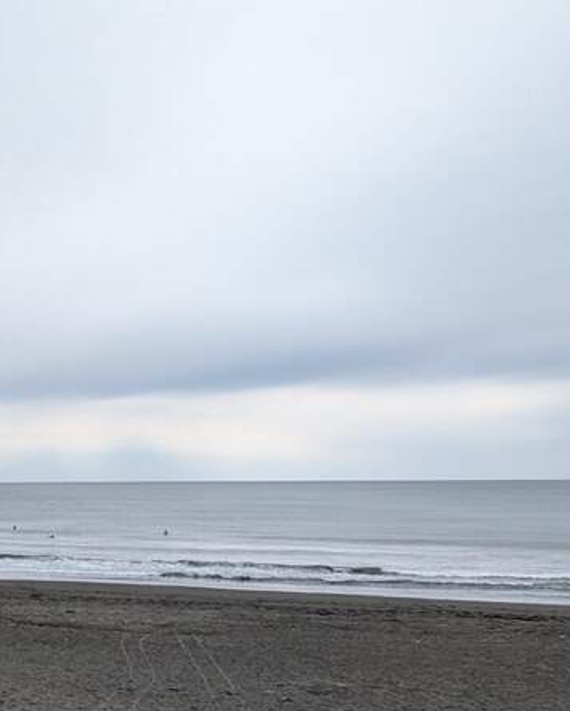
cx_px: -117
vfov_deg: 48.0
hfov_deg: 32.9
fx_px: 779
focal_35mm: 37
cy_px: 490
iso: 57
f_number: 2.2
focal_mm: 1.83
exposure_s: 1/1605
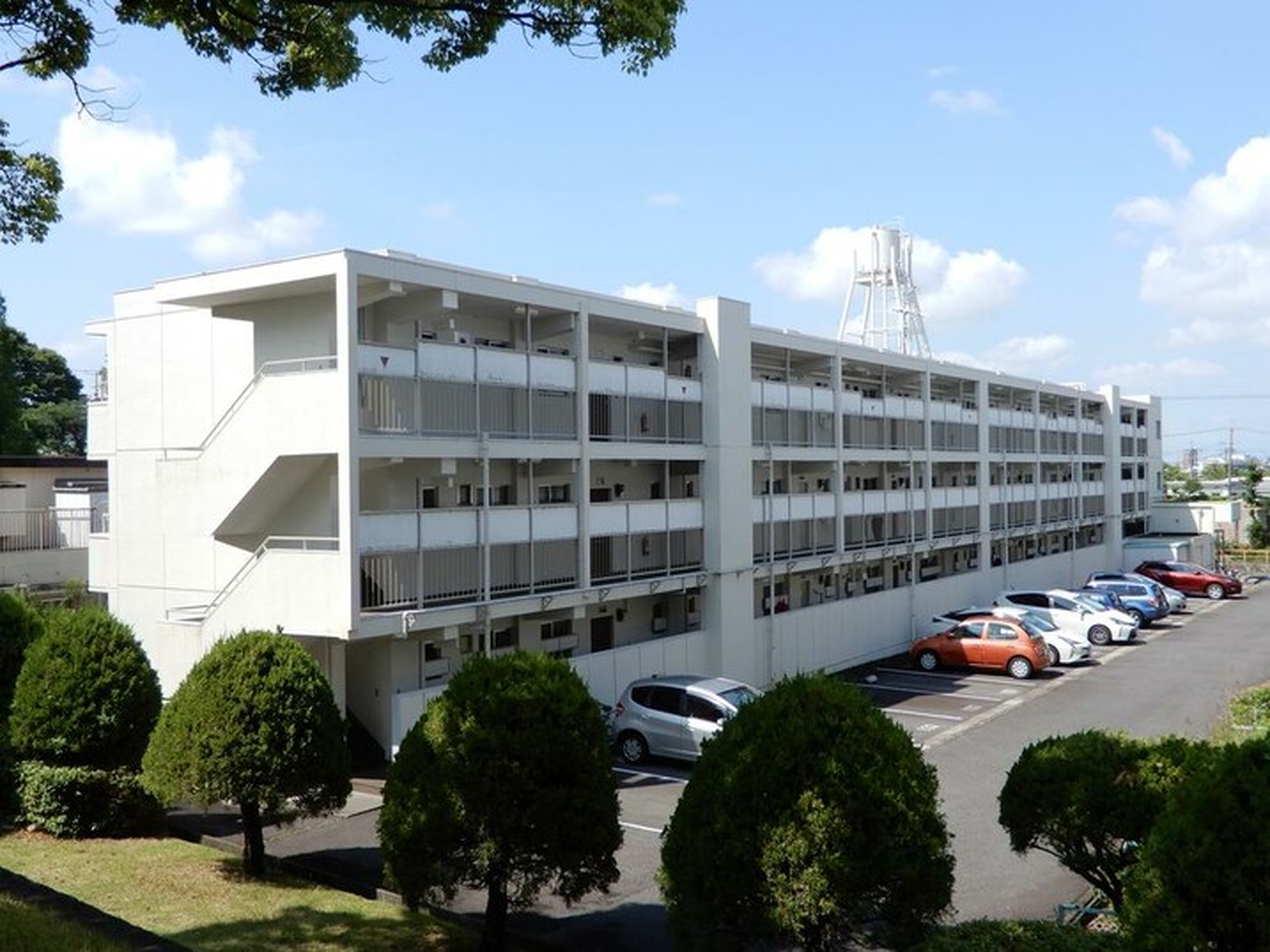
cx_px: 635
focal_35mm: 35
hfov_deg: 52.6
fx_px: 1284
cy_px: 476
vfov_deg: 40.7
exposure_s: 1/640
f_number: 4
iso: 80
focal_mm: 6.2
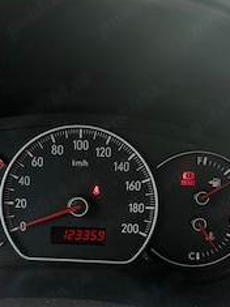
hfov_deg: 31.4
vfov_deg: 40.3
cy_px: 225
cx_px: 94
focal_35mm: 46
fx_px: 408
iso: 64
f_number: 1.8
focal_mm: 4
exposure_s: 1/50
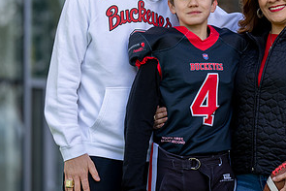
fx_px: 2074
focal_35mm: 261
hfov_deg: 7.9
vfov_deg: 5.3
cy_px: 51
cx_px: 201
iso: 100
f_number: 2.8
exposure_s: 1/640
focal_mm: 131
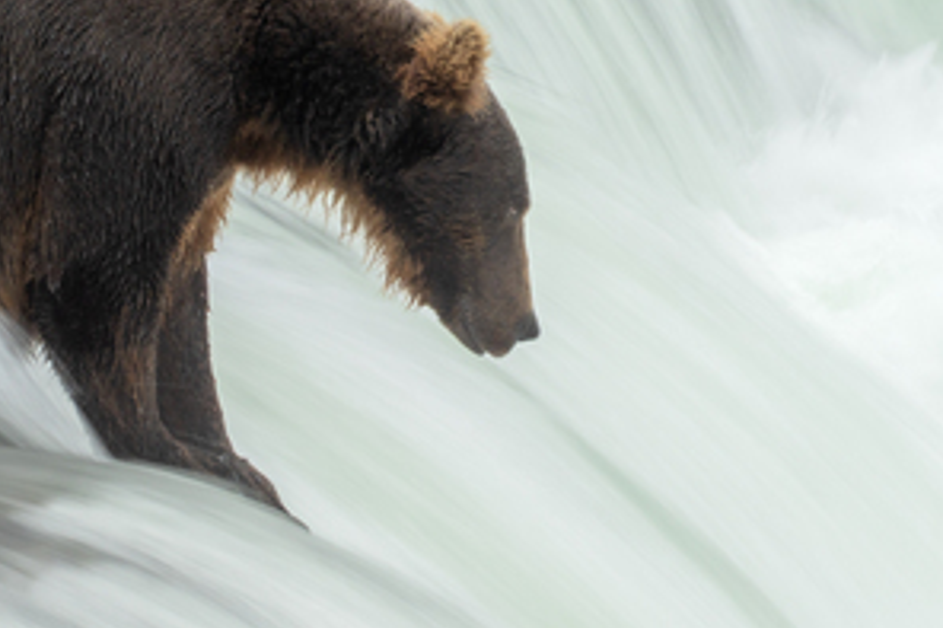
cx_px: 338
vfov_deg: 3.6
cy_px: 126
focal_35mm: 378
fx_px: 9896
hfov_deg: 5.5
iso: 100
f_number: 18
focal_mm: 200
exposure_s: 1/15
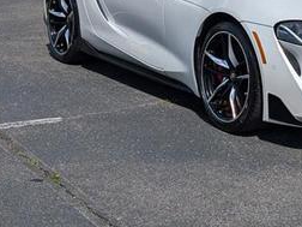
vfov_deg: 14.9
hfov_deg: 19.6
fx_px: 855
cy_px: 12
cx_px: 276
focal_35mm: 98
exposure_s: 1/3333
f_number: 1.68
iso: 20
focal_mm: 6.9
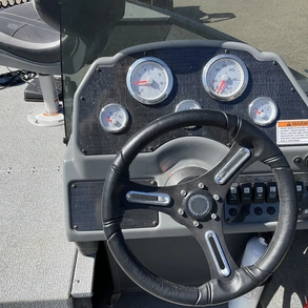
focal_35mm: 35
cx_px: 159
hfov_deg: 47.2
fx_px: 352
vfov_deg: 47.2
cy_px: 156
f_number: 1.8
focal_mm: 3
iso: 25
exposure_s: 1/1121
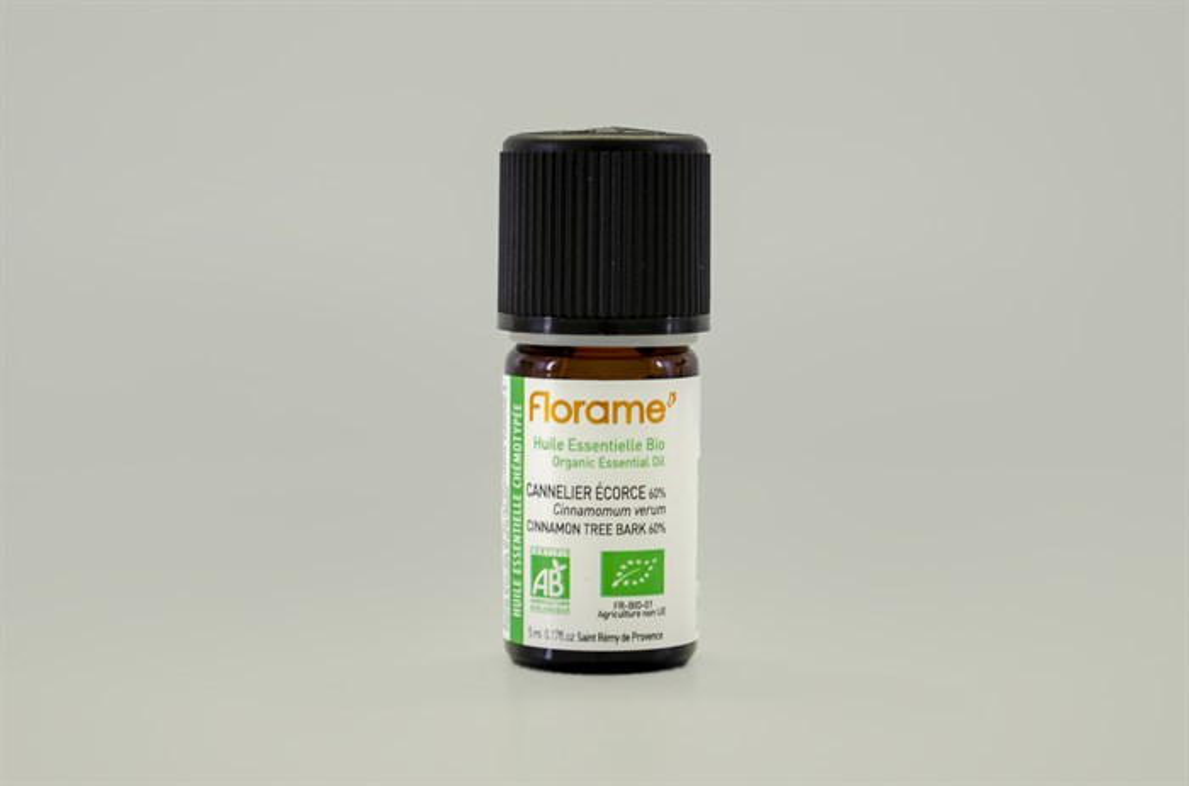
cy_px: 393
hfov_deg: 24.7
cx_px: 594
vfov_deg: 16.5
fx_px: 2718
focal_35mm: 82
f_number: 5.6
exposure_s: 1/6
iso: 100
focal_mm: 55
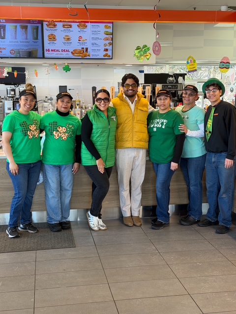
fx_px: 436
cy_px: 157
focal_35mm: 48
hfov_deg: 30.3
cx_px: 118
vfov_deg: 39.7
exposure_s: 1/120
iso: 64
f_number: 1.78
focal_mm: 6.76
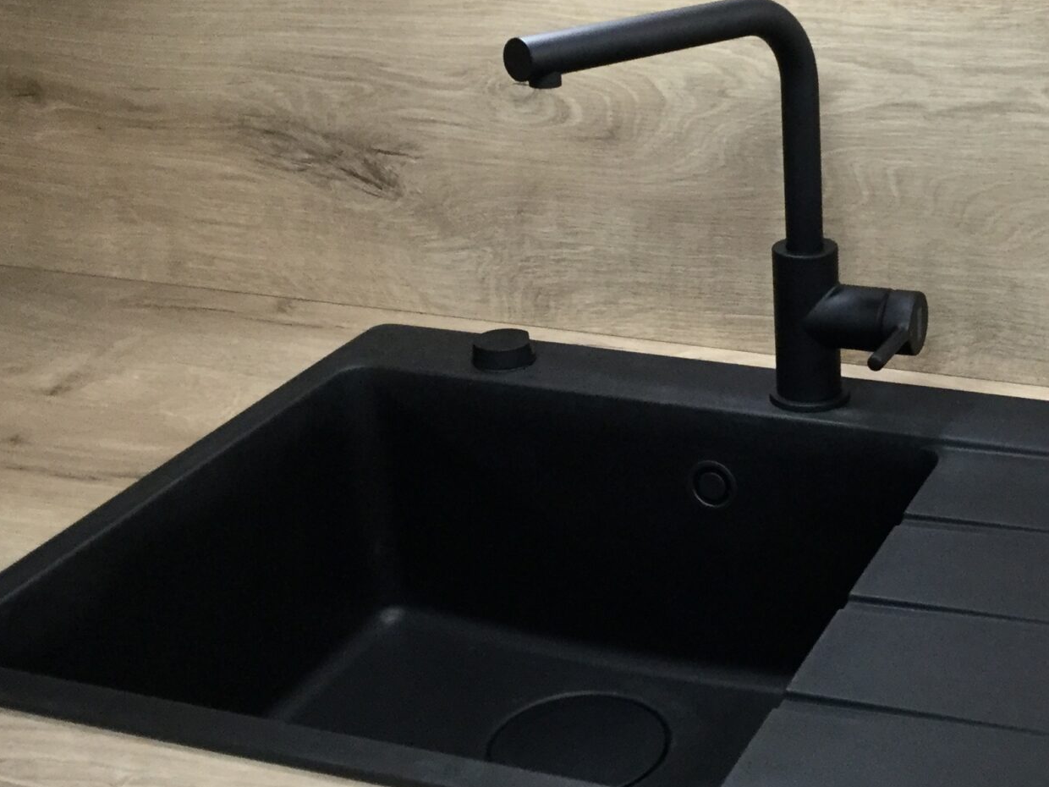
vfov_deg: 22.9
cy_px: 305
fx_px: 1939
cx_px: 806
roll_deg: +2.0
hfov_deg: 29.7
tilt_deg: -20.9
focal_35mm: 64
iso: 125
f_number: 2.4
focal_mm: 3.3
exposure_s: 1/33
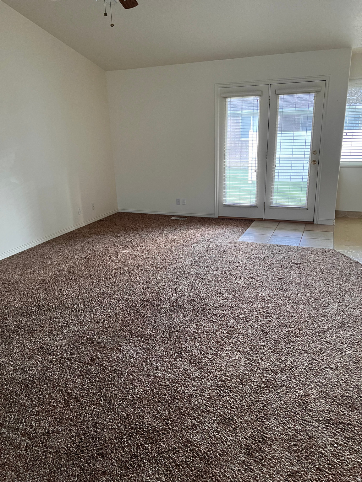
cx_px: 181
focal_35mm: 26
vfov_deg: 67.3
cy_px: 241
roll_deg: +2.2
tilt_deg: -18.5
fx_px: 363
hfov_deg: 53.1
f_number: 1.5
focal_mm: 5.7
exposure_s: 1/60
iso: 500
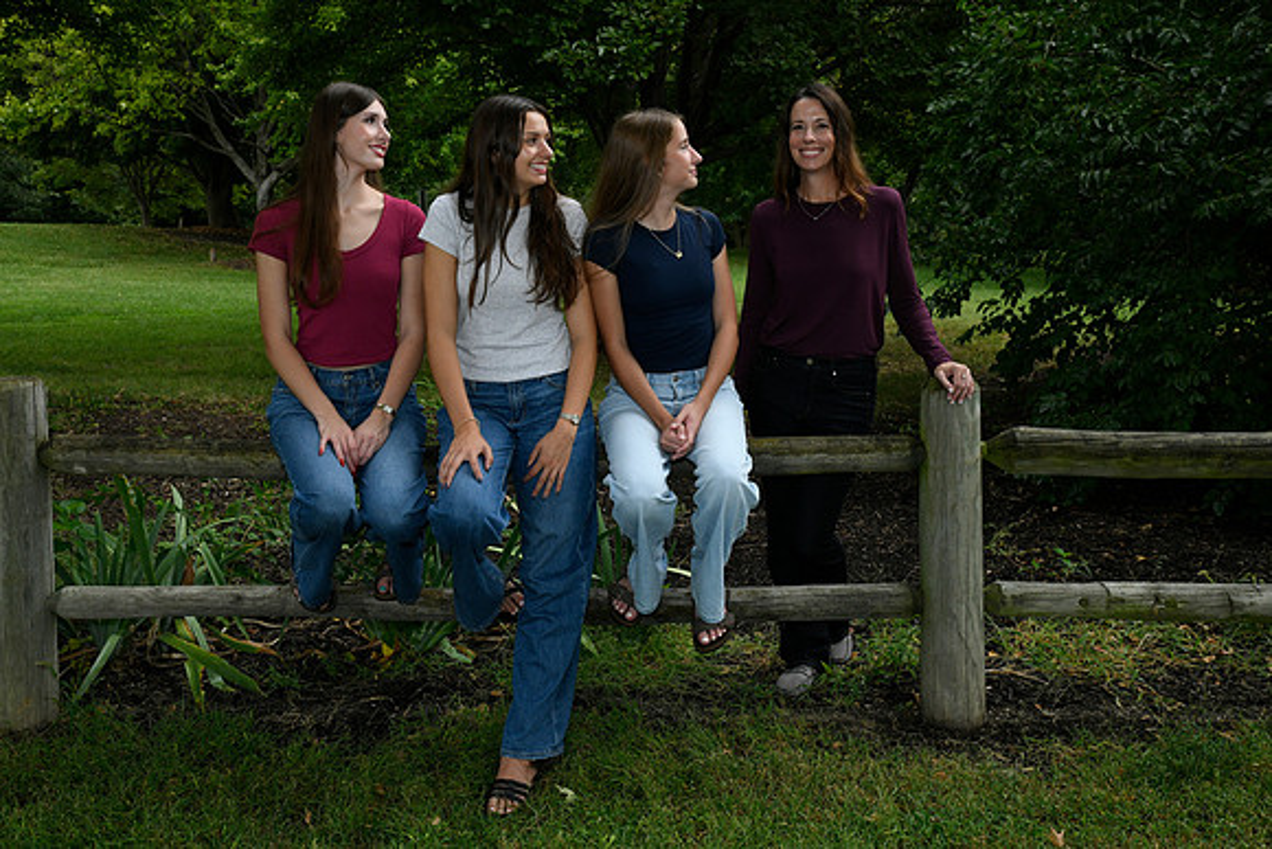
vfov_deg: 35.1
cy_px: 424
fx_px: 1343
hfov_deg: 50.7
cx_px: 636
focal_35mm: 38
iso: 1600
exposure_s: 1/250
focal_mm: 38
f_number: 9
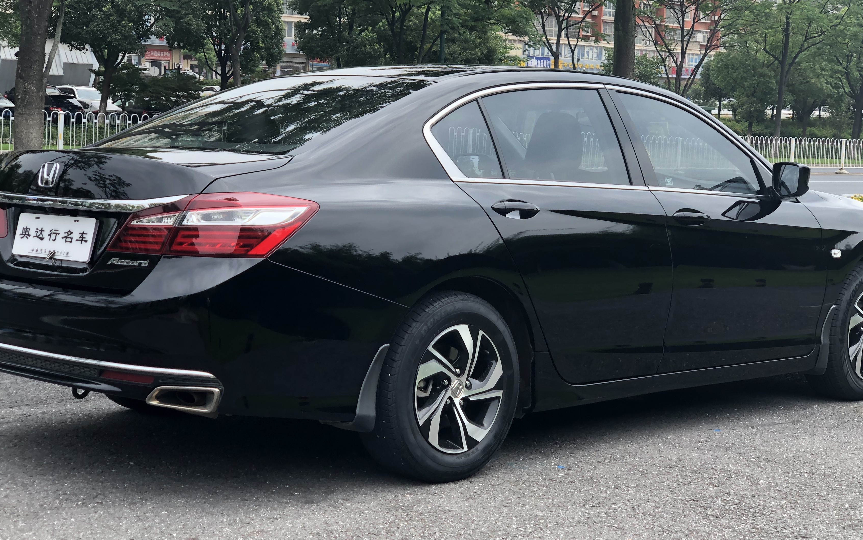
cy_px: 238
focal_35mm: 66
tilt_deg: -5.6
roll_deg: -1.0
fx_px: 1552
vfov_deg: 19.7
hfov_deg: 31.1
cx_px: 438
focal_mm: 6
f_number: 2.4
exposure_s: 1/269
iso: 16
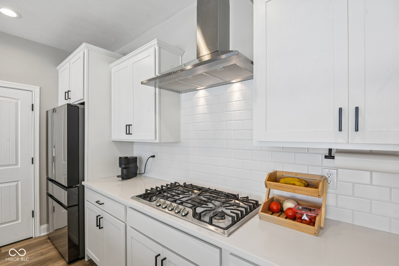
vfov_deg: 73.7
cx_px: 200
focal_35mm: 16
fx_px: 177
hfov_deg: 96.7
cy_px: 133
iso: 100
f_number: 8
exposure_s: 1/25
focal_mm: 16
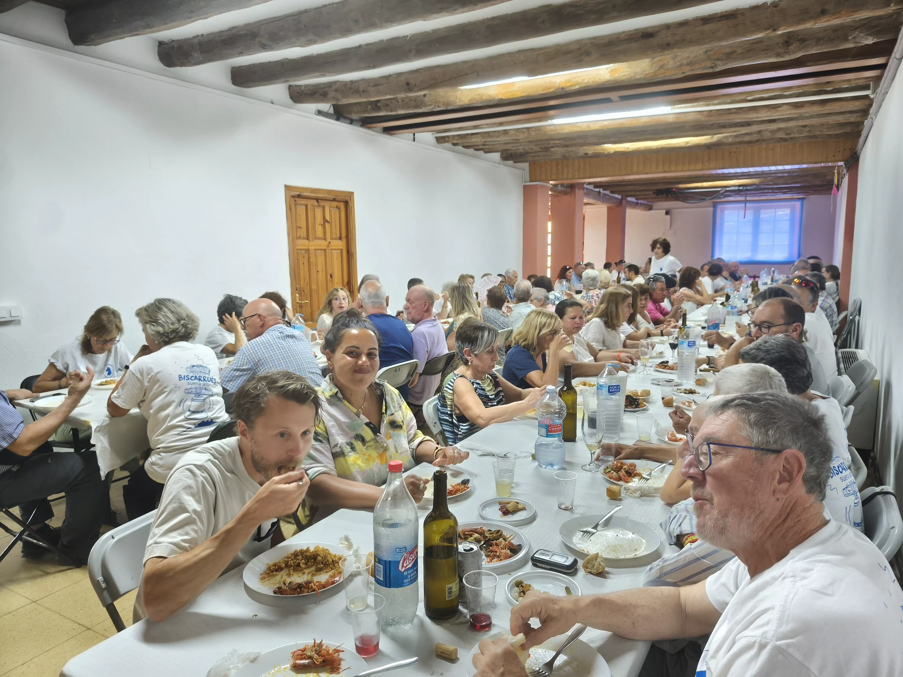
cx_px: 452
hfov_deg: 73.9
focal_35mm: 23
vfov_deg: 58.9
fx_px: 600
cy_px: 338
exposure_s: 1/33.3
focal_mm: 6.18
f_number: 1.65
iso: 1600
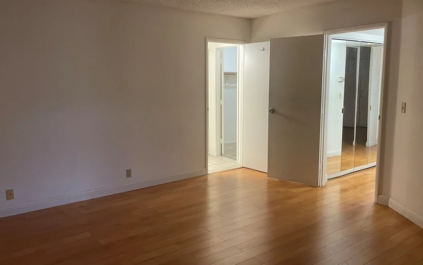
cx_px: 218
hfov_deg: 62.9
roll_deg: +0.8
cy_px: 123
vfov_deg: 41.8
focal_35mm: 30
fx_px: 346
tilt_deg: -6.8
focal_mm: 4.2
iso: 160
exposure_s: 1/60
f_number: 1.6
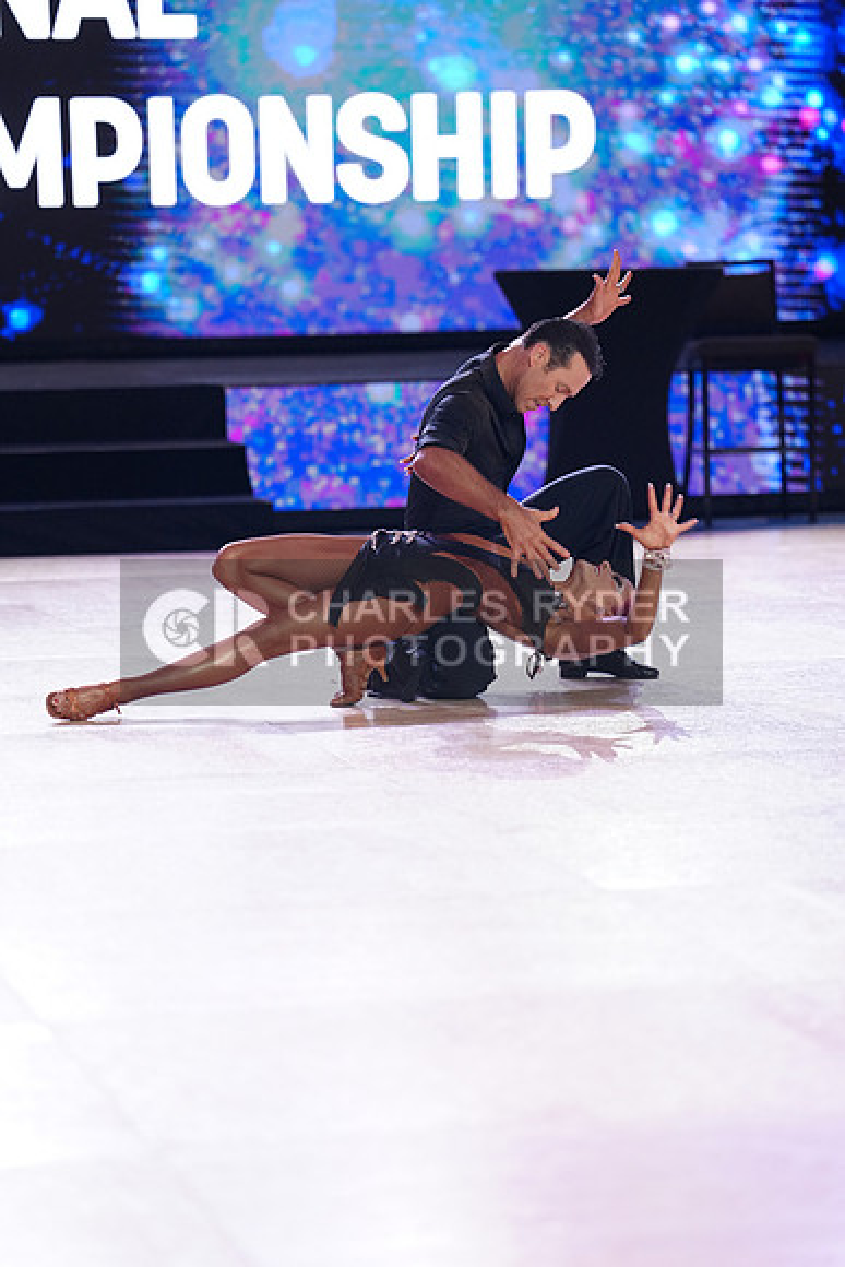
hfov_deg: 9.3
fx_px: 5207
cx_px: 422
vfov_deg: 13.9
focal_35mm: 148
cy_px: 634
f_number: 2.8
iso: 2000
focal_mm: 148
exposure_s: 1/400
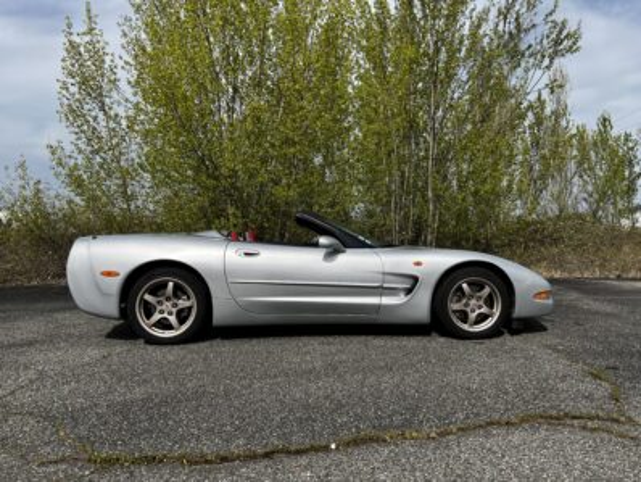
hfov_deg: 67.3
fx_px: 482
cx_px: 320
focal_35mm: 26
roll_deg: +0.1
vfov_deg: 53.1
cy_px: 241
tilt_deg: -0.7
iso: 50
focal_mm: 5.7
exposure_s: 1/5882
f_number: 1.5
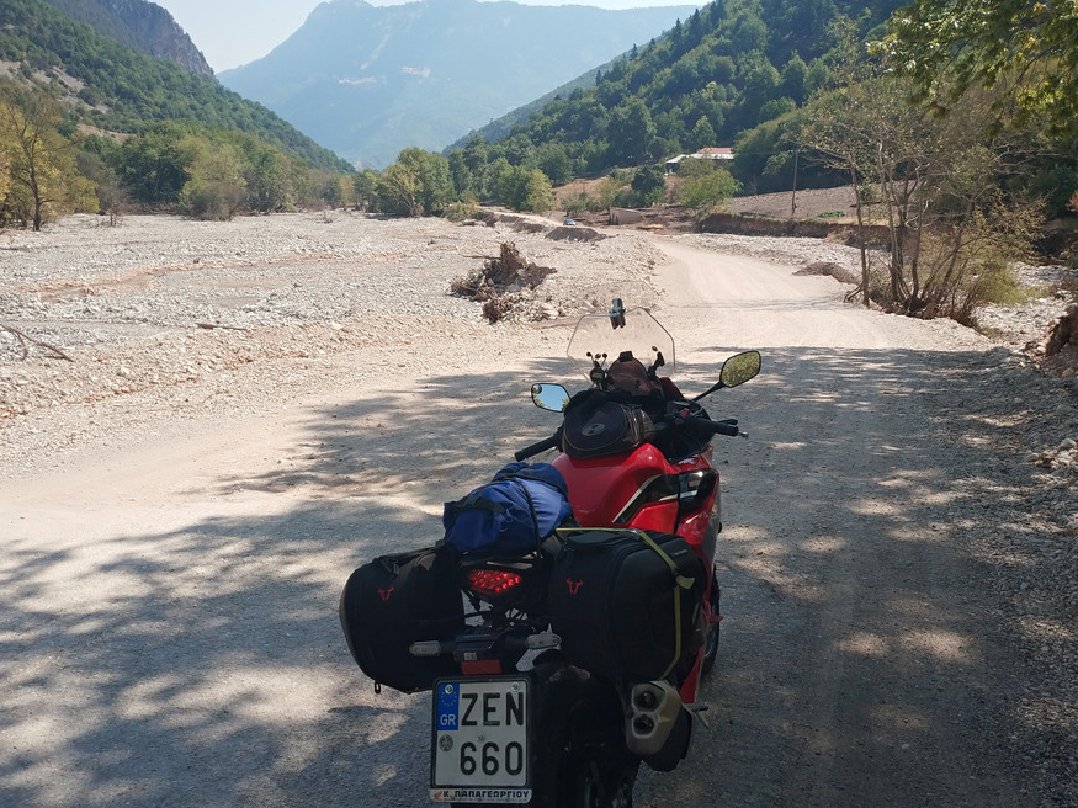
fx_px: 1214
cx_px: 522
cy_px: 413
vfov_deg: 36.8
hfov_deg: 47.9
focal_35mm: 39
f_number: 2
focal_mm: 4.5
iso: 100
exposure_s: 1/1072
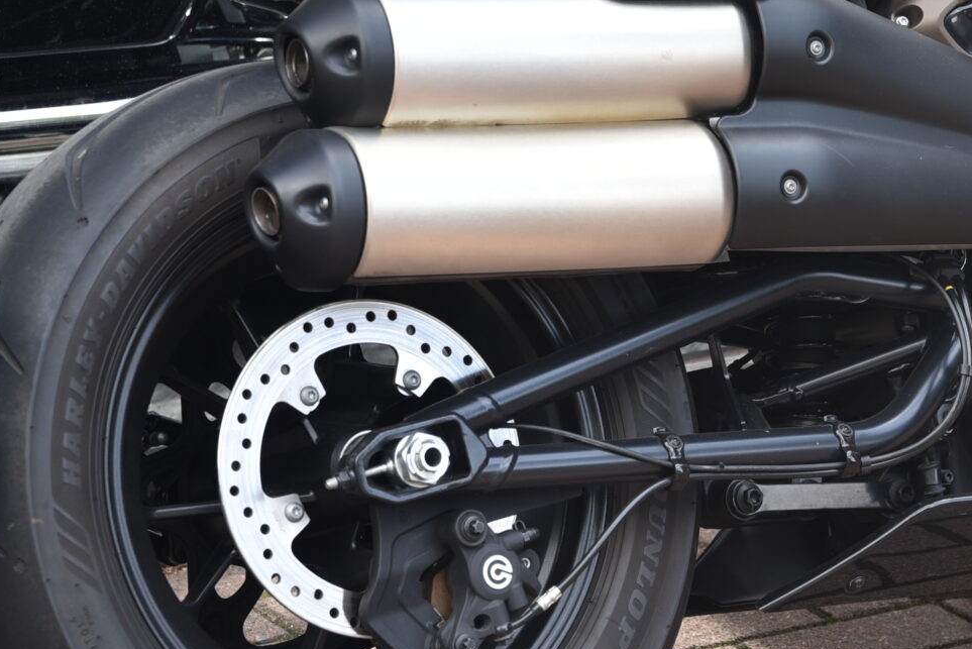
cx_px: 860
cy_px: 151
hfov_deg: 11.0
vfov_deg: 7.4
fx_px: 5024
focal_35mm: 186
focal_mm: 70
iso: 100
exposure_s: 1/80
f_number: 4.5
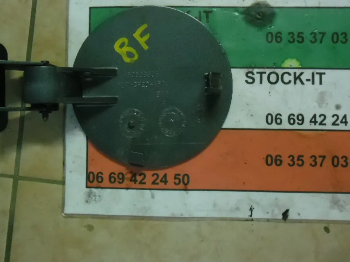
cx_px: 181
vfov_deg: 40.5
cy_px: 104
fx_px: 354
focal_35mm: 35
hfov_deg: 52.6
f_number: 3.5
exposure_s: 1/22
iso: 400
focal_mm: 4.9
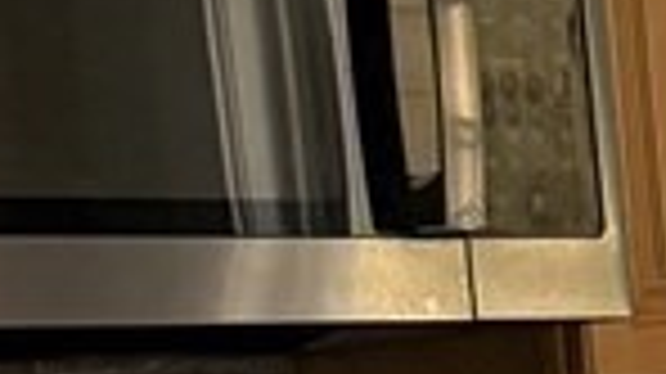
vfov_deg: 4.3
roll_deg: +2.1
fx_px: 4782
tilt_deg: -10.2
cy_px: 1081
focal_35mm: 271
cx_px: 2547
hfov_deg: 6.6
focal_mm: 6.76
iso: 160
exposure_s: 1/229
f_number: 1.78
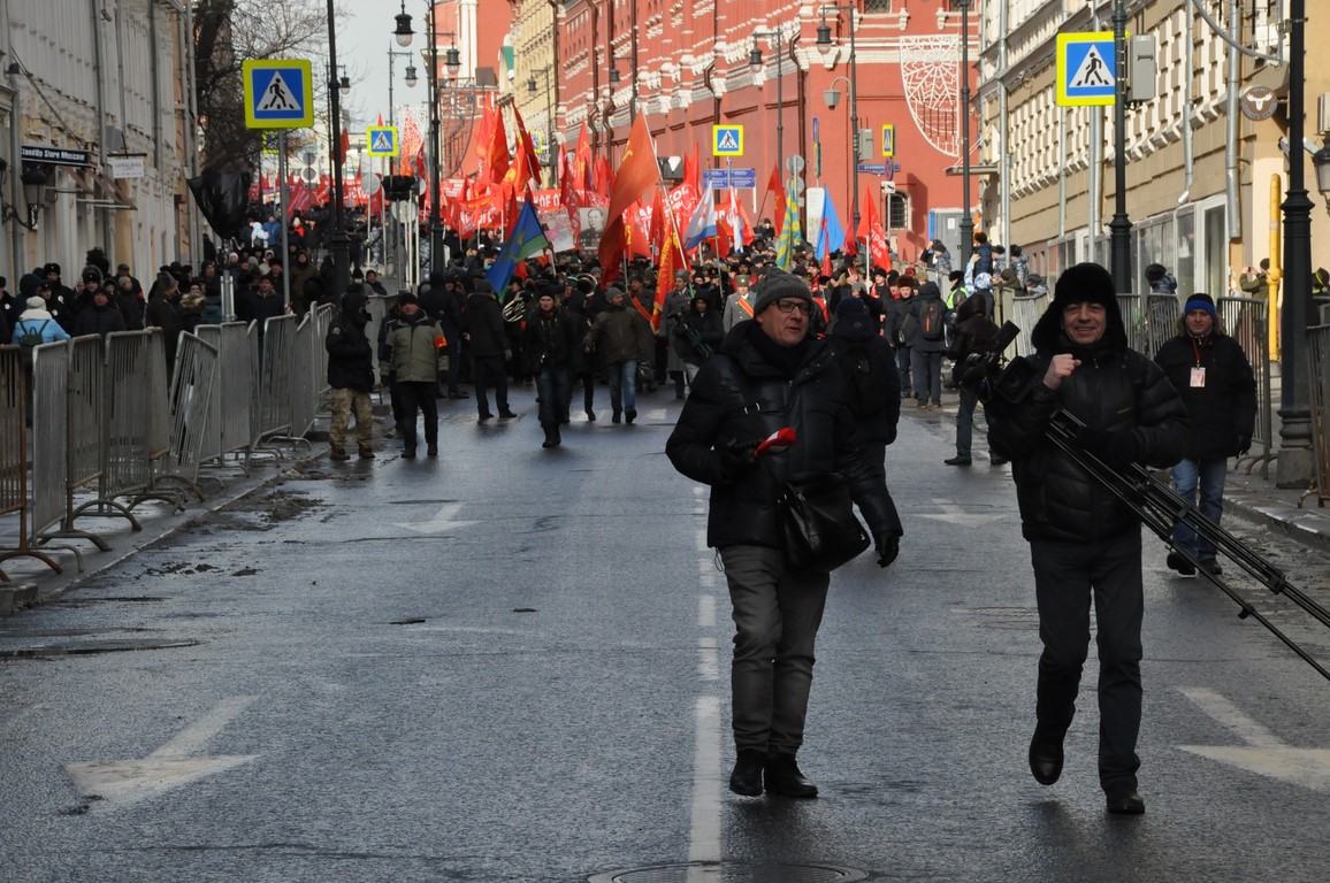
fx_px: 4982
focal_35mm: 135
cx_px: 665
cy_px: 442
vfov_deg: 10.1
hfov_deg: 15.2
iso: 1000
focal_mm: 90
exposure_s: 1/500
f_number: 11
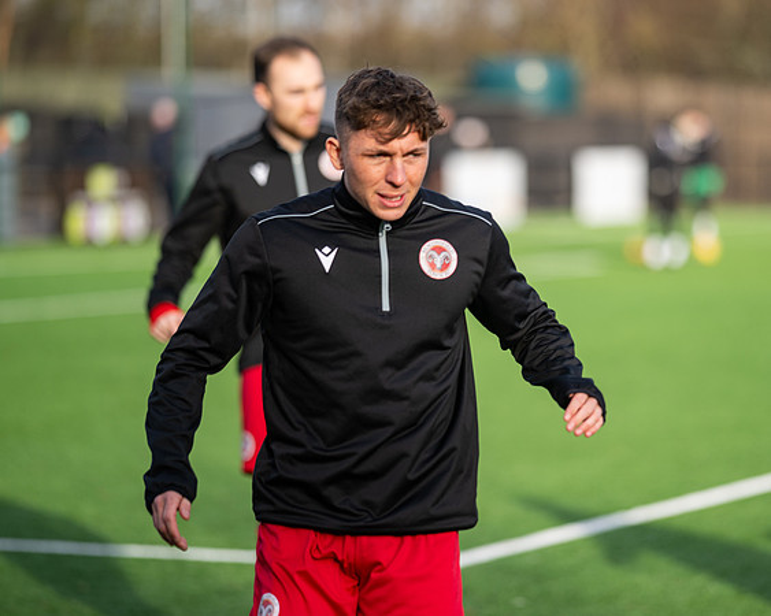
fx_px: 3945
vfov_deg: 8.9
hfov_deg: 11.1
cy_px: 308
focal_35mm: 173
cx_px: 526
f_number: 1.8
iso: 100
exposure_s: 1/2000
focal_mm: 135
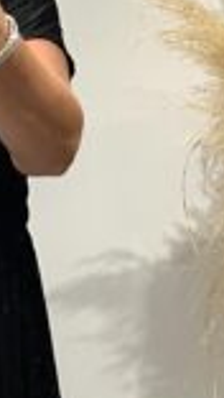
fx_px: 738
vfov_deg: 29.7
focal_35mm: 70
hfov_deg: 16.1
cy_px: 293
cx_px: -87
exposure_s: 1/50
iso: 100
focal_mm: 5.1
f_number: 1.6
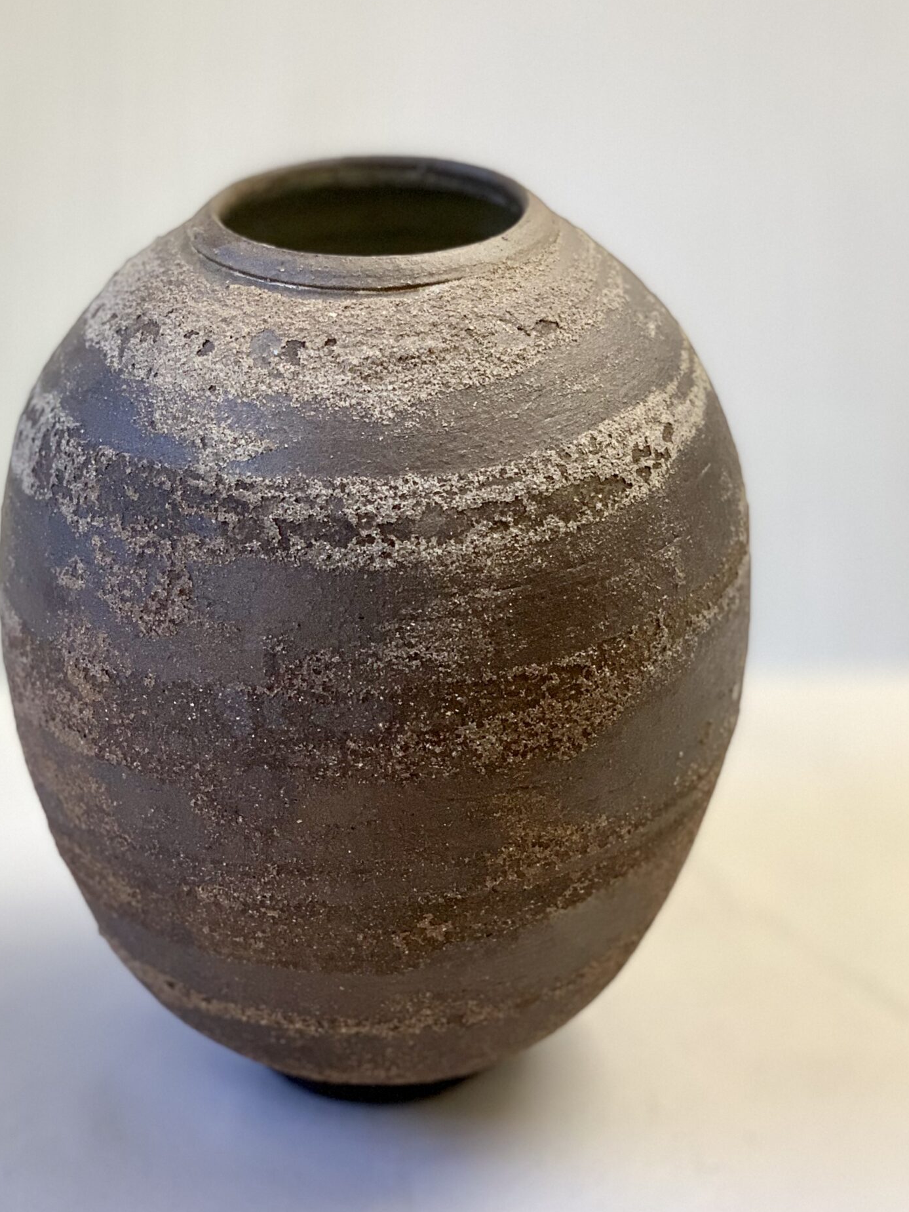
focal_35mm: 72
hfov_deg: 20.4
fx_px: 2521
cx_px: 319
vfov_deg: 27.0
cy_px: 505
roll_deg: -0.3
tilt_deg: -20.8
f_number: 2.4
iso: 125
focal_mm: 6
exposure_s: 1/96
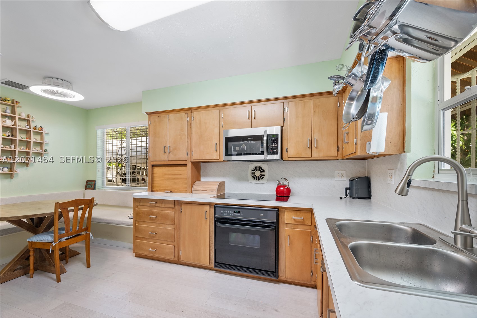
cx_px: 238
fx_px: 185
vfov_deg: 81.2
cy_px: 159
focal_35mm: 14
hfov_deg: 104.3
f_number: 8
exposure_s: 1/30
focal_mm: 14
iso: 320
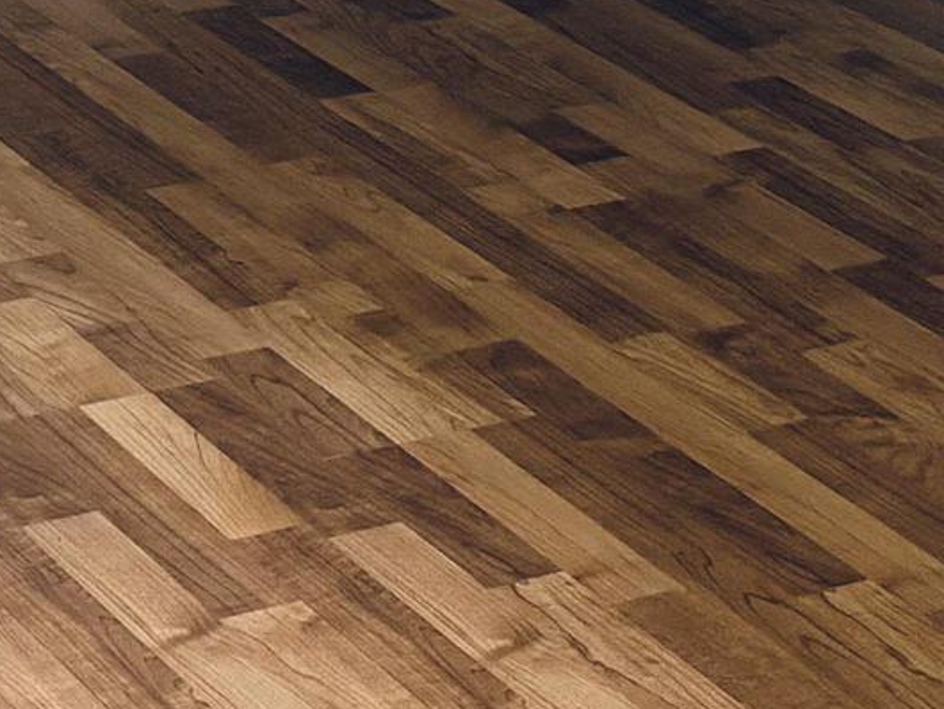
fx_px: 3792
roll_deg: -0.7
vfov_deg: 9.3
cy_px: -1108
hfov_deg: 13.9
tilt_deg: -2.6
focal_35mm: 139
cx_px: -110
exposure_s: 1/60
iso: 400
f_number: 1.78
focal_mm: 6.76
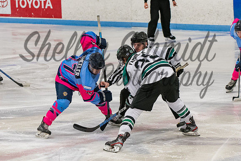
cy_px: 78
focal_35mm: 201
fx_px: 1343
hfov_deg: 10.3
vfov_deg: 6.8
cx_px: 131
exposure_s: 1/800
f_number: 3.5
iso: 2500
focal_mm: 92
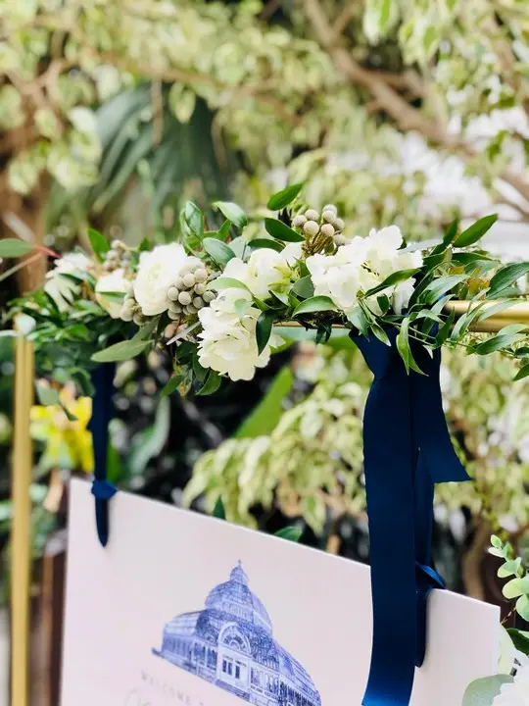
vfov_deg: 36.8
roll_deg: -1.1
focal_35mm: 52
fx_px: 1060
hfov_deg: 28.0
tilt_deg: -1.2
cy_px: 353
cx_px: 264
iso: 20
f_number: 2.4
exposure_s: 1/50
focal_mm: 6
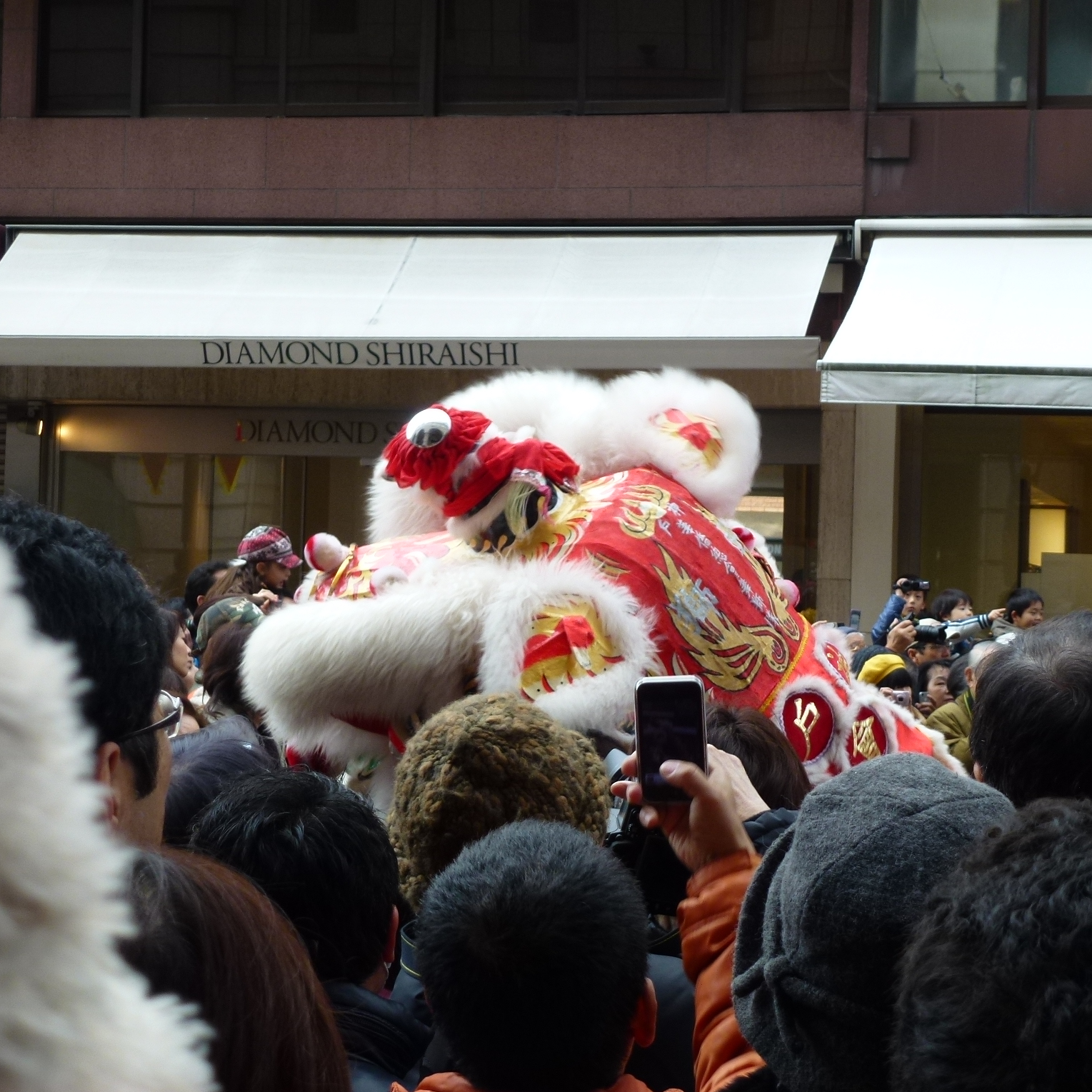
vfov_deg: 19.3
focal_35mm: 90
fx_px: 3212
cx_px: 452
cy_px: 548
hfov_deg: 19.3
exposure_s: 1/80
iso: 100
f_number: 4.7
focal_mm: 13.6
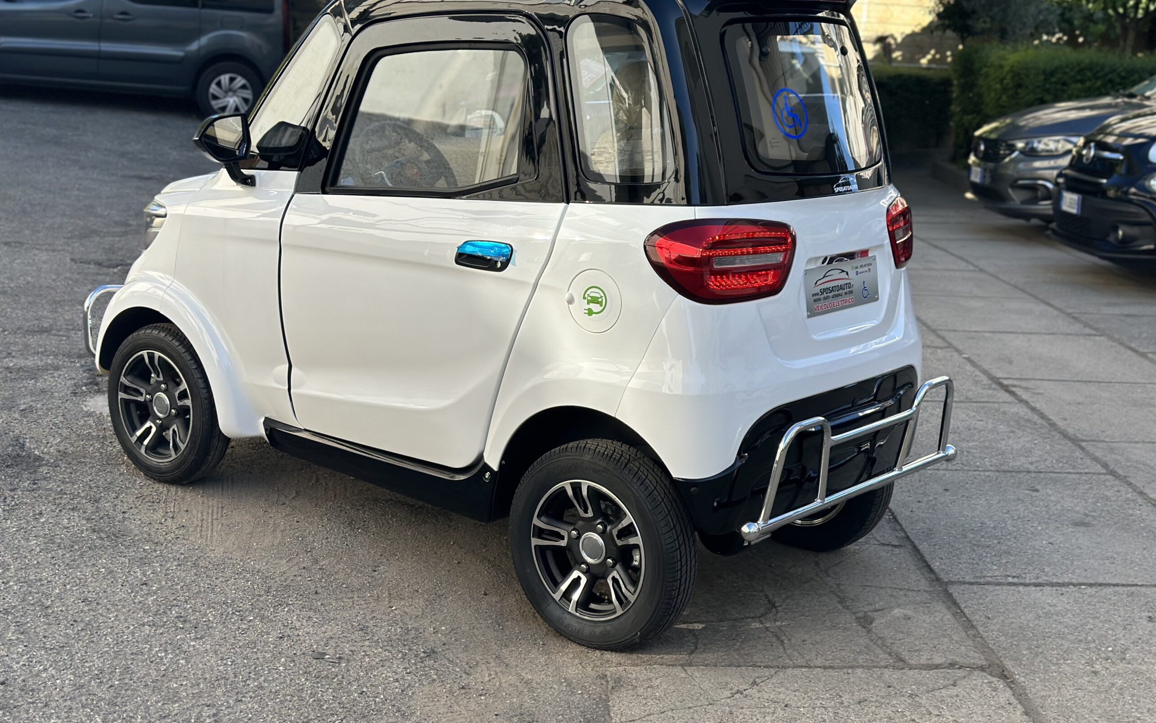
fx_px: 1607
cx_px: 578
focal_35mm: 51
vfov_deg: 25.3
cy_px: 331
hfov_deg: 39.6
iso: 100
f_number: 1.78
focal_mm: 6.86
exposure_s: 1/2410
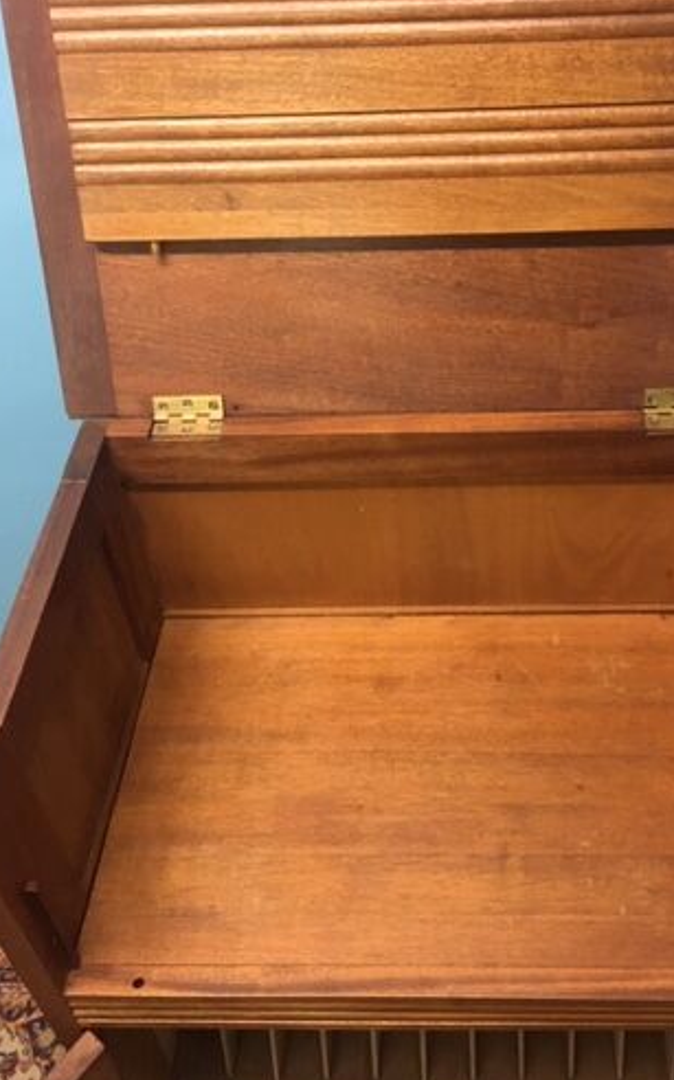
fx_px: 1177
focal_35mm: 40
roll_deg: +3.9
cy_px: 511
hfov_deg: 31.8
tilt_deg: -43.9
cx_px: 437
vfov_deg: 49.3
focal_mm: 4.15
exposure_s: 1/25
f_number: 2.2
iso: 200
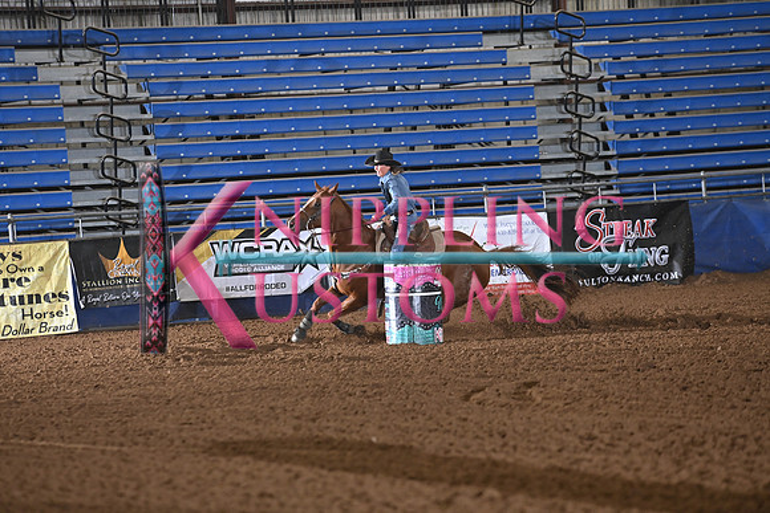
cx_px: 385
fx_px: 4279
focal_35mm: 200
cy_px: 256
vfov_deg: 6.9
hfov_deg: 10.3
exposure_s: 1/250
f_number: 4.5
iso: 2500
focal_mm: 200
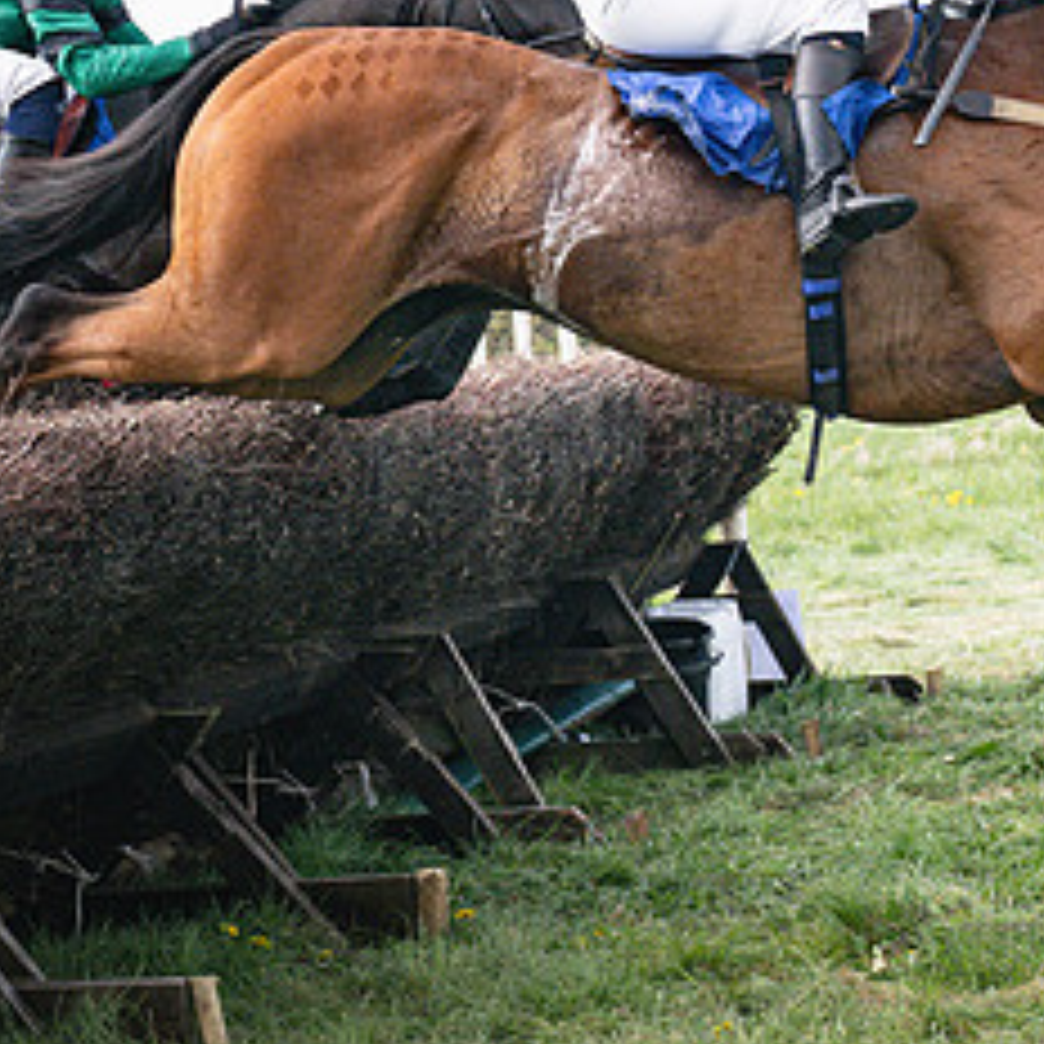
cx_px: 929
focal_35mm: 174
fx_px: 5937
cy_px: 60
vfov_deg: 10.0
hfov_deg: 10.0
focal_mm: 70
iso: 400
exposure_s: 1/2500
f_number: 5
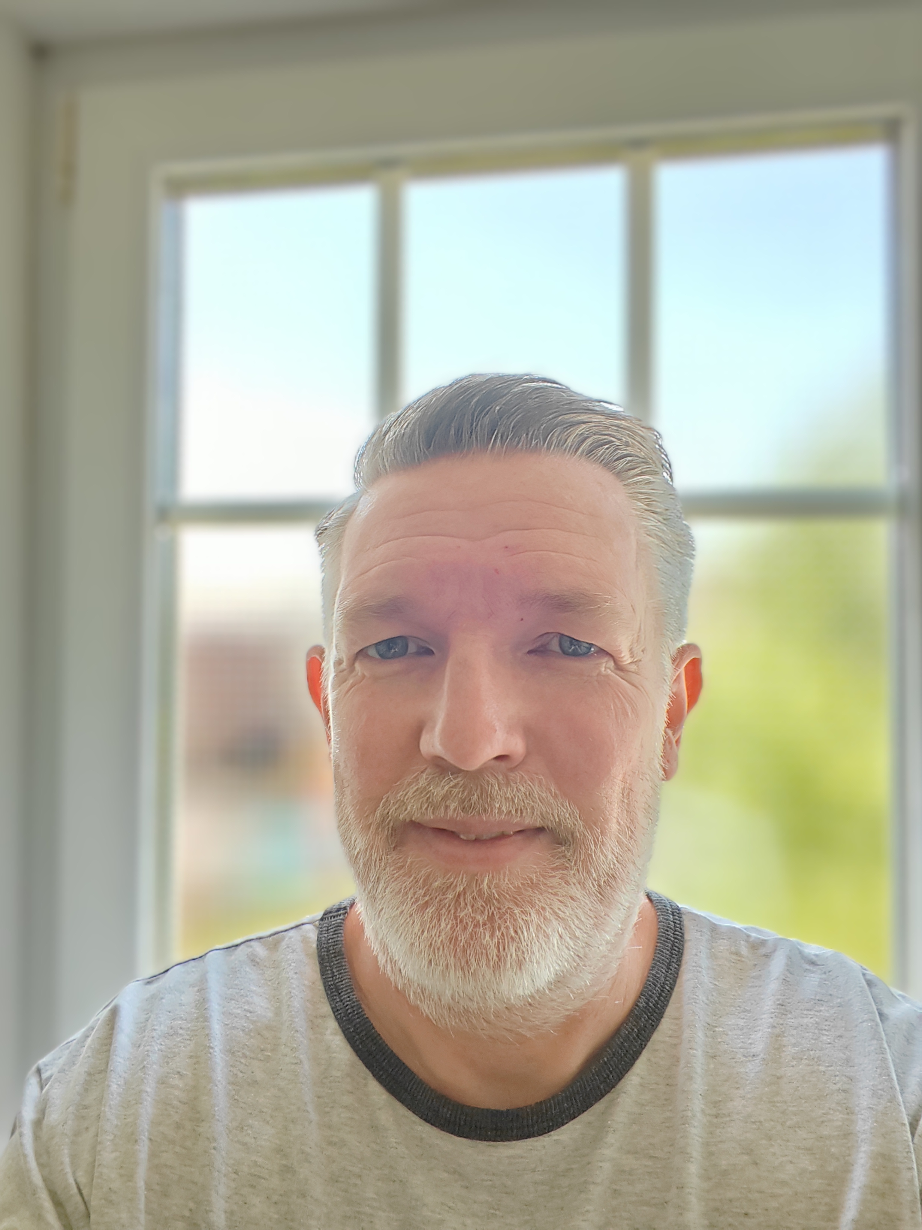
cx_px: 461
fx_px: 923
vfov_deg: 67.3
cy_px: 615
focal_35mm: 26
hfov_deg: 53.1
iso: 250
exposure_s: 1/33
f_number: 2.4
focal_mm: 2.66
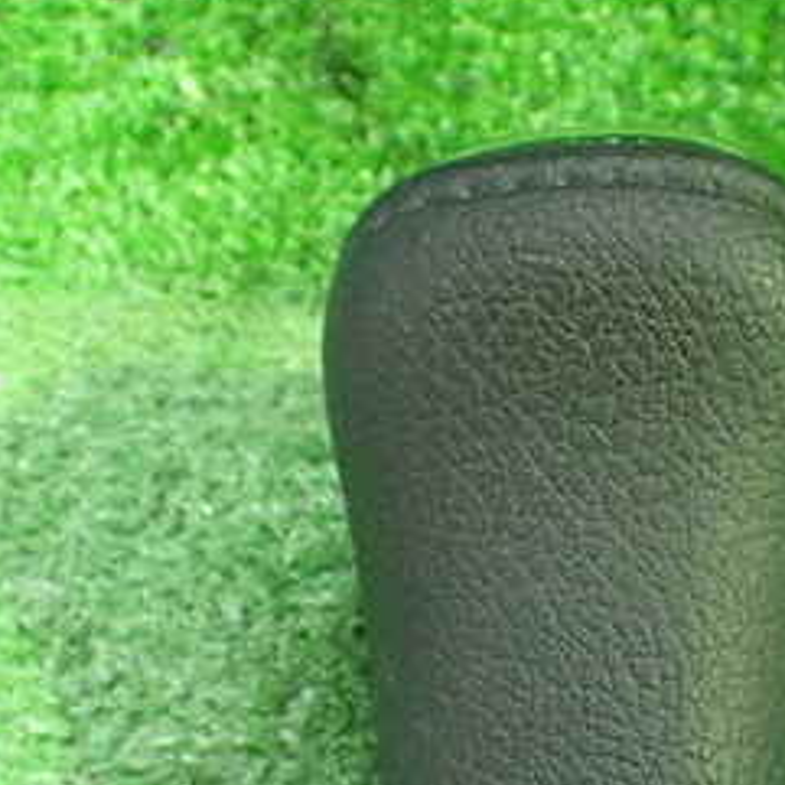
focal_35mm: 66
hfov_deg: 25.9
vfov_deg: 25.6
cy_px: 632
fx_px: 1693
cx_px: 547
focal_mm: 5.4
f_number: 2.3
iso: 800
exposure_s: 1/30
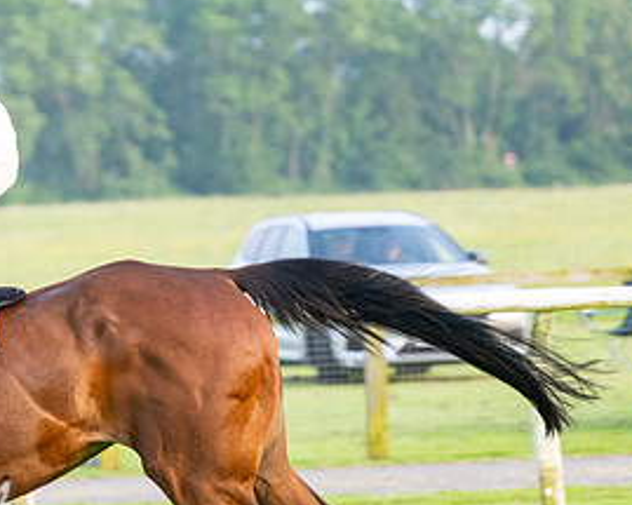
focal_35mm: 374
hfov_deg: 5.2
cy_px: 394
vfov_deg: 4.1
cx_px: -12
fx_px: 6993
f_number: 4
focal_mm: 150
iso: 400
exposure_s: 1/500
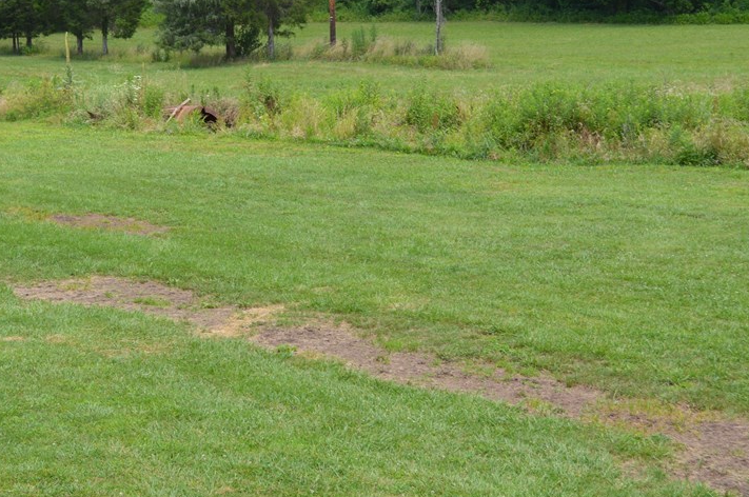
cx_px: 292
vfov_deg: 17.4
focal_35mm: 78
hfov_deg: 26.0
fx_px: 1621
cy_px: 200
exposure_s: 1/160
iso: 100
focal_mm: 34
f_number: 6.3
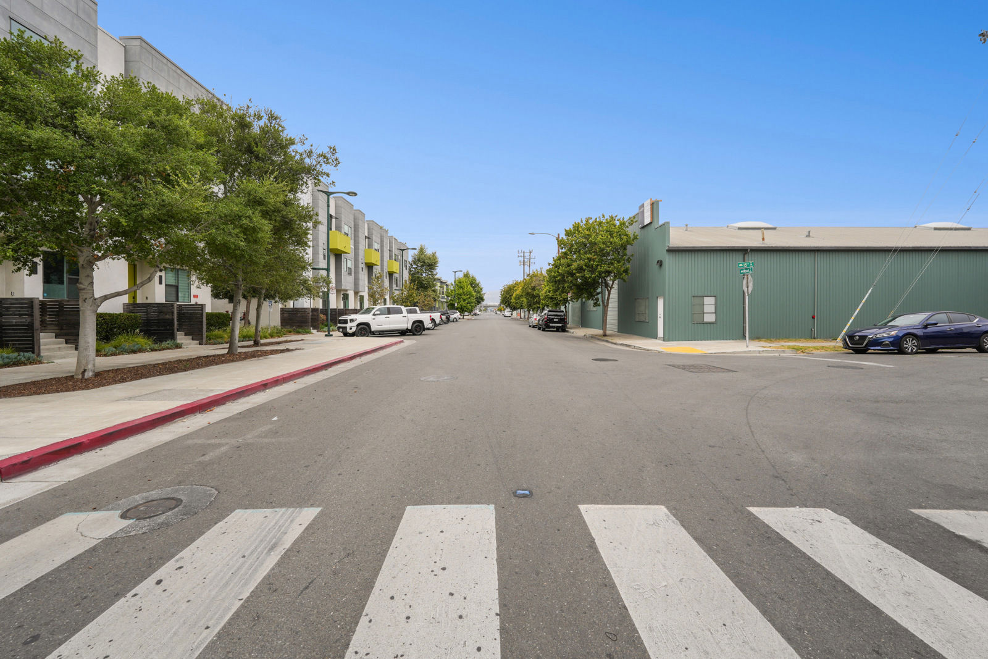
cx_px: 494
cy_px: 330
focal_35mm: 14
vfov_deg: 81.2
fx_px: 384
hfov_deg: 104.2
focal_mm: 14
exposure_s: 1/100
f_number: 11
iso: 100
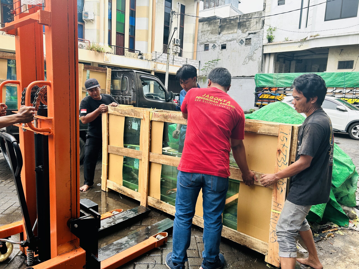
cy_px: 134
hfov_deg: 67.3
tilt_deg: -7.9
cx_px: 180
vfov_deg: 53.1
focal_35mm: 26
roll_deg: -1.7
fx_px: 270
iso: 50
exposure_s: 1/488
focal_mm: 5.7
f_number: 1.5
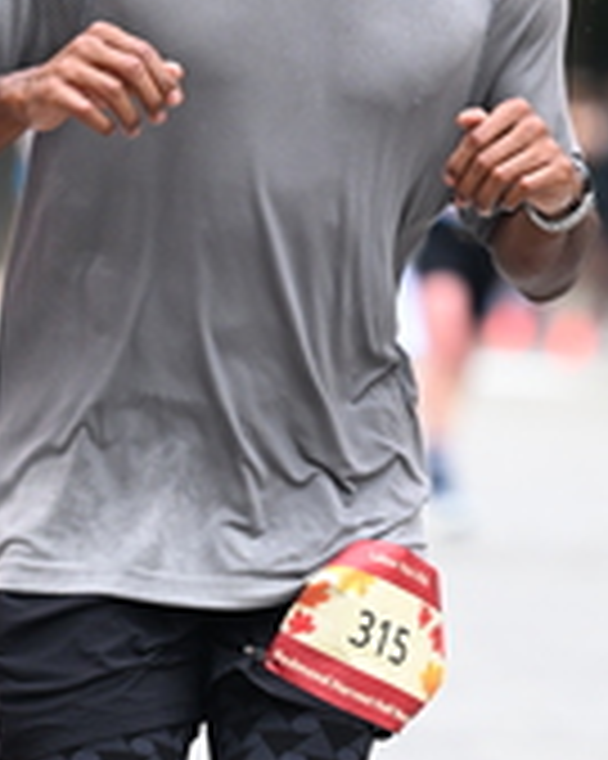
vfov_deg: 4.2
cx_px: 381
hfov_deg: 3.4
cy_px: 180
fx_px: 10311
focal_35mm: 458
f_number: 2.8
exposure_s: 1/1600
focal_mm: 150
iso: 1250
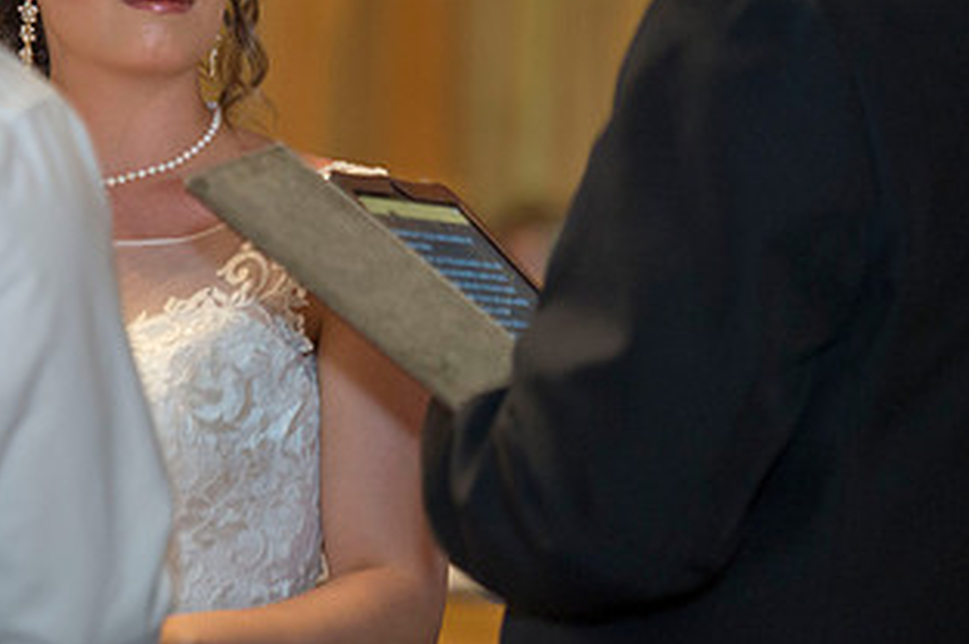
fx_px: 6722
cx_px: 173
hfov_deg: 8.2
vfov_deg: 5.5
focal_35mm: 250
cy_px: 62
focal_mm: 135
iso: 1600
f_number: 2.8
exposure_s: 1/160
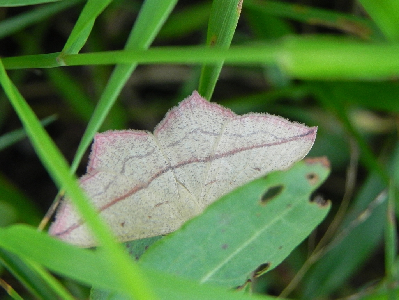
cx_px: 200
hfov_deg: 18.7
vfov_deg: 14.1
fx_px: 1210
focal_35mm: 105
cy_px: 150
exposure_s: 1/82.4
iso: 400
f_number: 4
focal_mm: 18.8
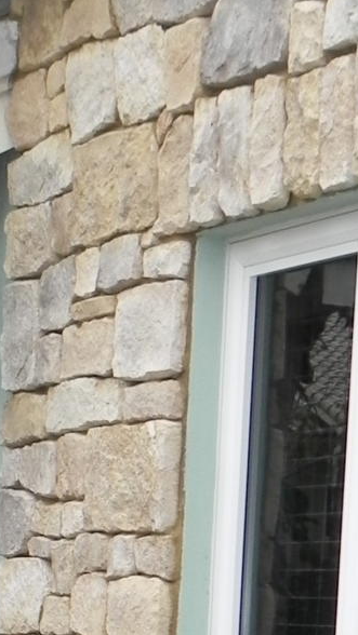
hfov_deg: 8.8
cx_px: 21
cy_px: 990
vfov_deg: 14.5
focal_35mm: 137
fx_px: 2311
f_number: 5
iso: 160
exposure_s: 1/208
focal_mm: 6.6
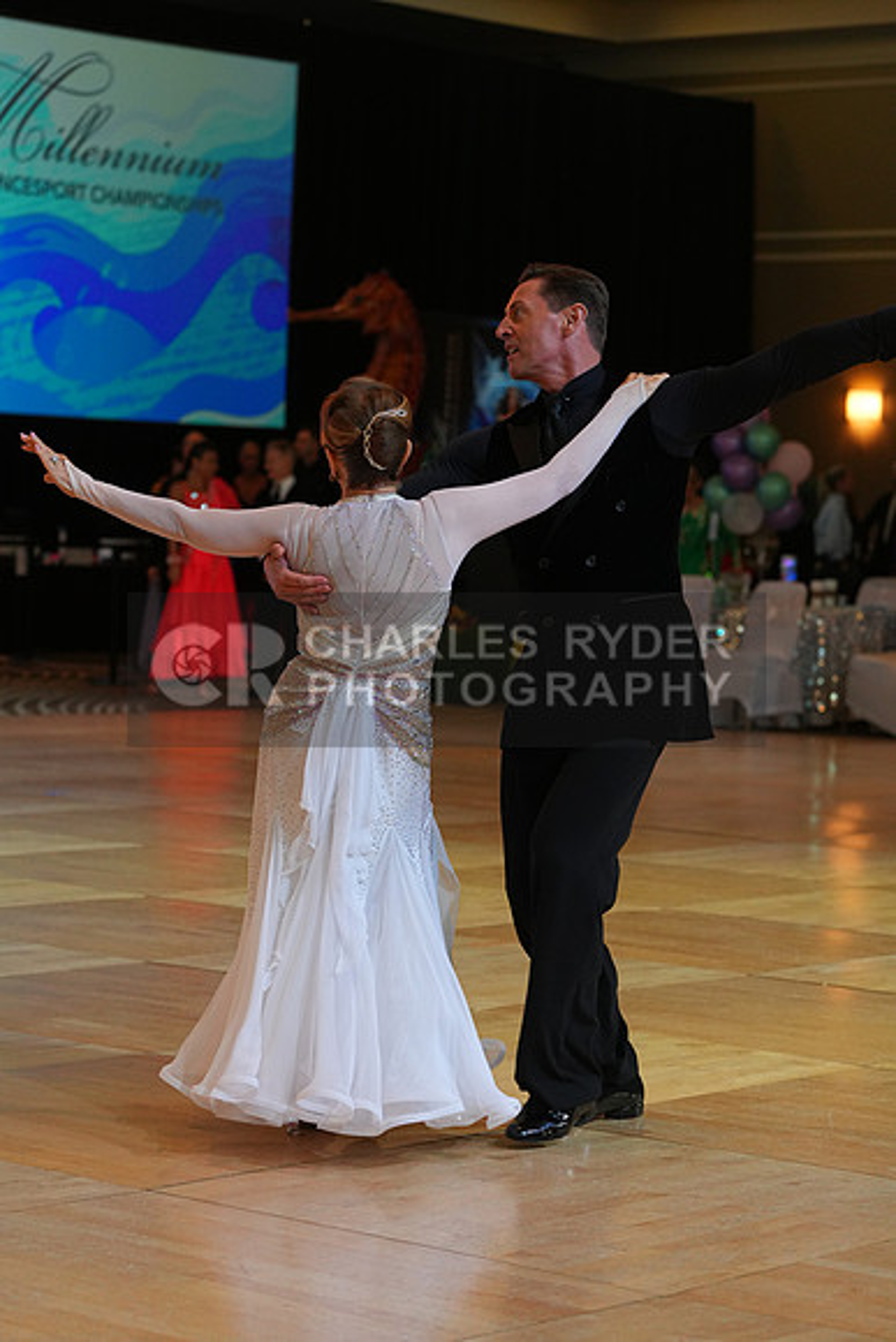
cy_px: 671
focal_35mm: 91
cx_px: 448
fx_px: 3395
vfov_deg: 22.4
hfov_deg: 15.0
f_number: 4
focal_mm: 91
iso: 1600
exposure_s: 1/400
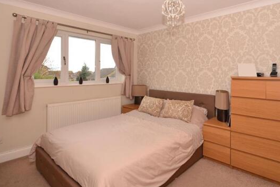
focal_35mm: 21
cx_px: 158
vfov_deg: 58.5
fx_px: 166
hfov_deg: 80.0
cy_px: 78
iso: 400
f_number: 9
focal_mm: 11.5
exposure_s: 1/200
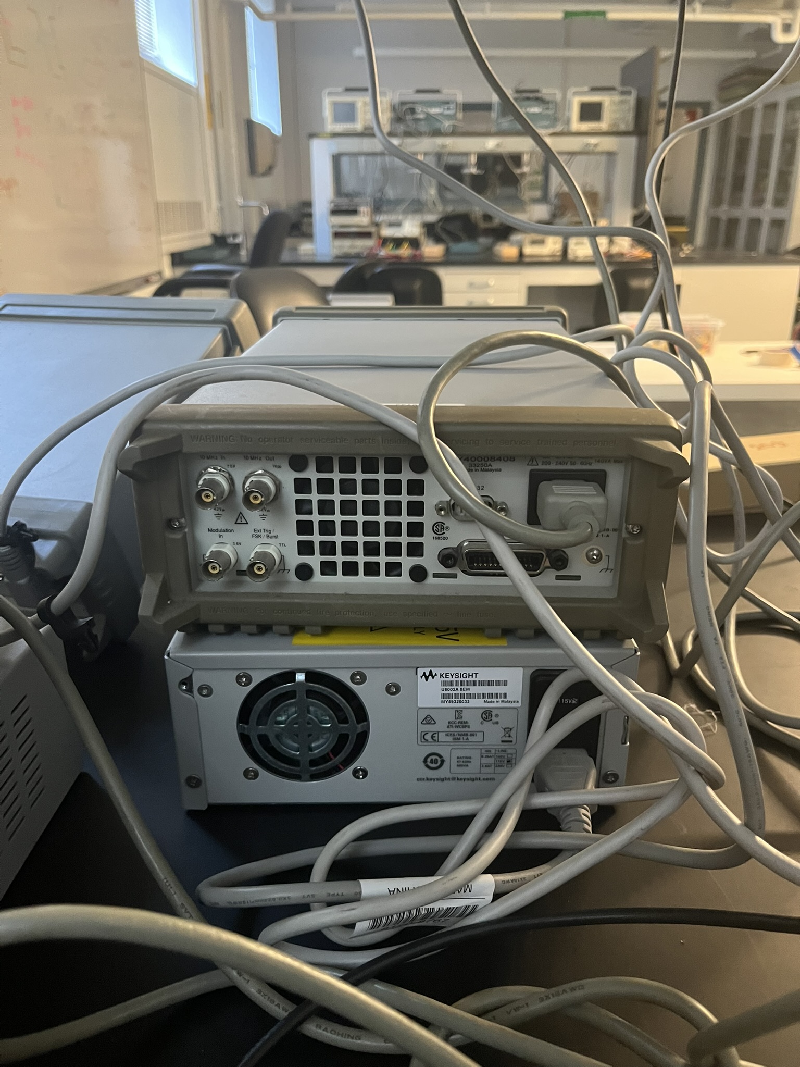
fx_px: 801
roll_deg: +0.2
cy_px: 534
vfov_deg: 67.3
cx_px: 400
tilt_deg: -21.2
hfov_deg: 53.1
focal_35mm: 26
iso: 500
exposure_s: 1/30
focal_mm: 5.1
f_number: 1.6
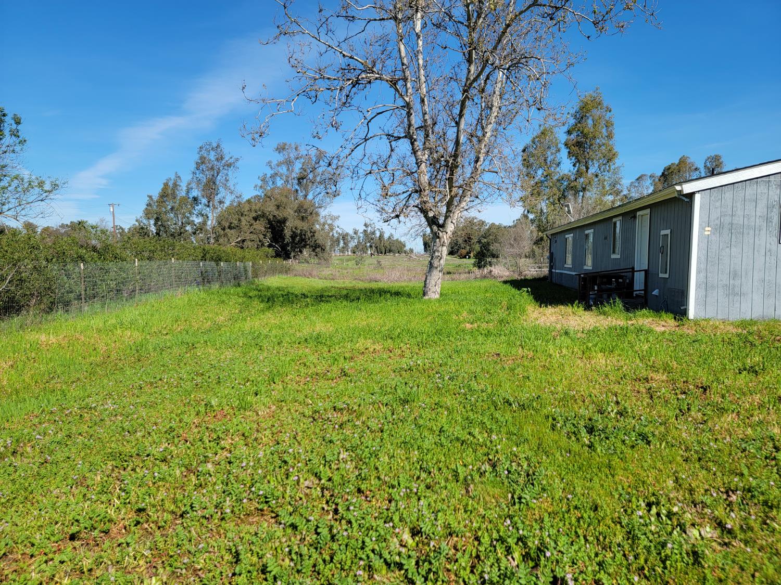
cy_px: 292
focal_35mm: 24
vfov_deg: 56.8
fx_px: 541
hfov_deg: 71.6
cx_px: 390
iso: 16
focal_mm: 6.7
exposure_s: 1/976
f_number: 1.8
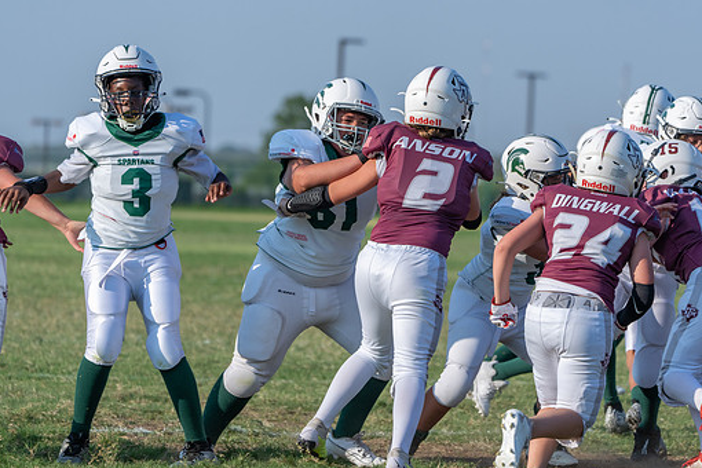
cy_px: 244
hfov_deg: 7.5
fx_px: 5343
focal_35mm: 274
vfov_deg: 5.0
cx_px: 385
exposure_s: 1/1250
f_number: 5.6
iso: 250
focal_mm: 241
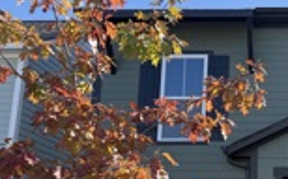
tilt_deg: +12.0
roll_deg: -0.3
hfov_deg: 28.6
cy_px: 142
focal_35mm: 66
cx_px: 307
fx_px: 518
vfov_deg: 19.5
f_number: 1.78
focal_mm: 6.76
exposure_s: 1/2370
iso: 100
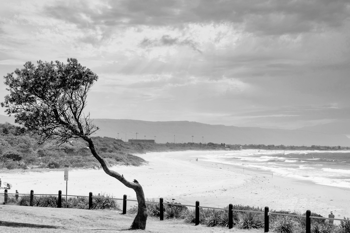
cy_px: 116
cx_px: 175
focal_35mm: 82
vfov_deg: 16.6
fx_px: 802
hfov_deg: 24.6
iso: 200
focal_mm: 55
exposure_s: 1/400
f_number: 10
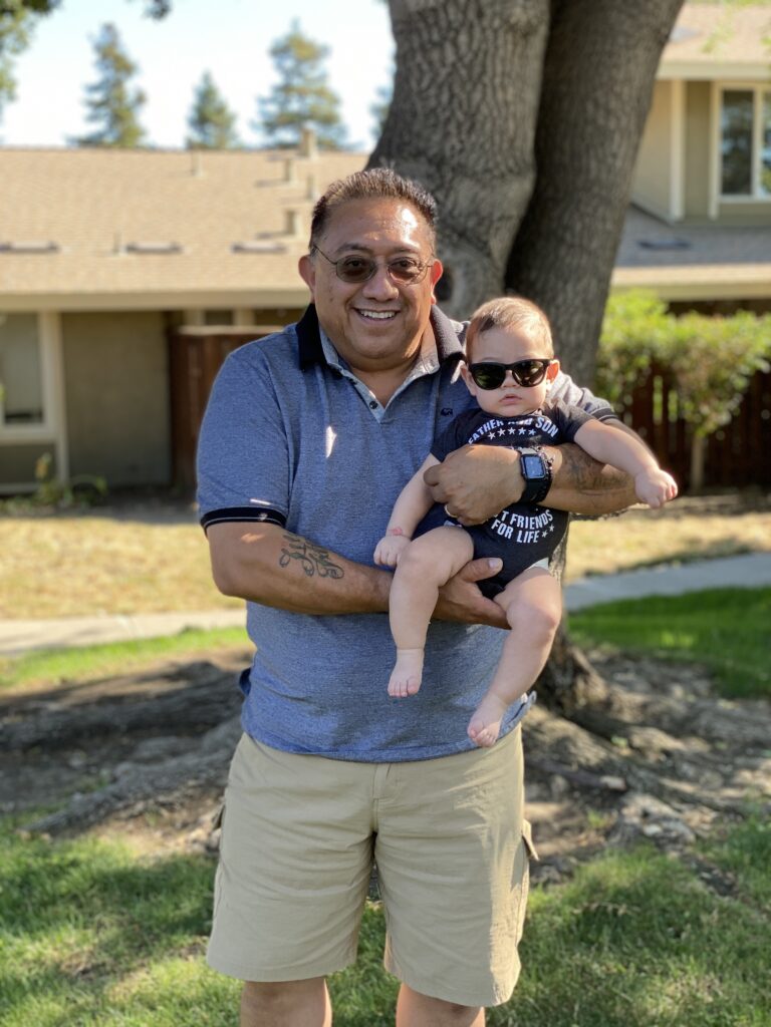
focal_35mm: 52
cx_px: 386
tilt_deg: -5.9
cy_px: 514
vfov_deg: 36.8
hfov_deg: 28.0
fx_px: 1544
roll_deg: +0.5
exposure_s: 1/122
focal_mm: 6
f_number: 2
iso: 25
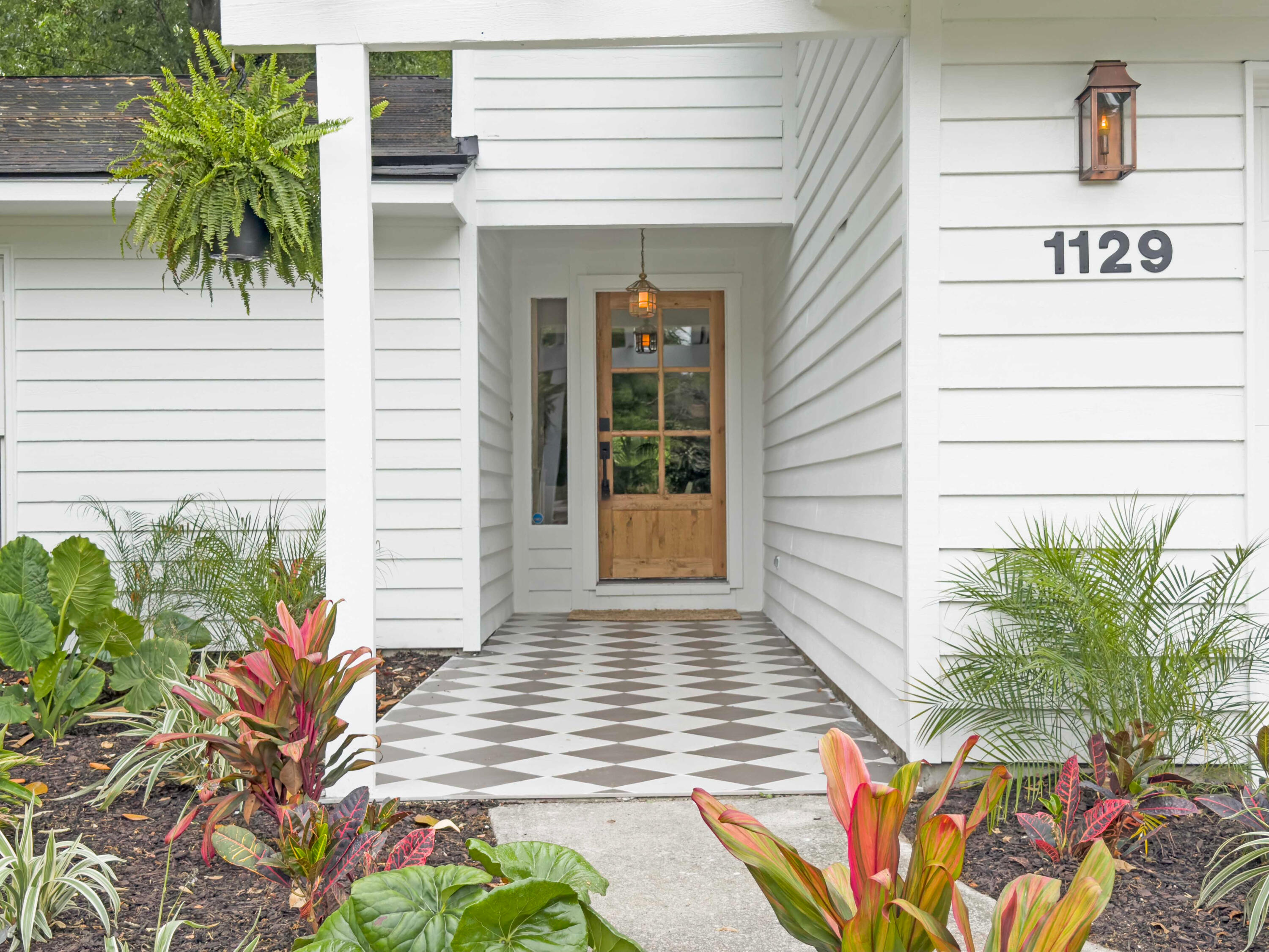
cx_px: 634
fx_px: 1576
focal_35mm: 43
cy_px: 476
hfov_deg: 43.9
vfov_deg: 33.6
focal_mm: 6.76
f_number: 1.8
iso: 64
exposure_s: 1/1600
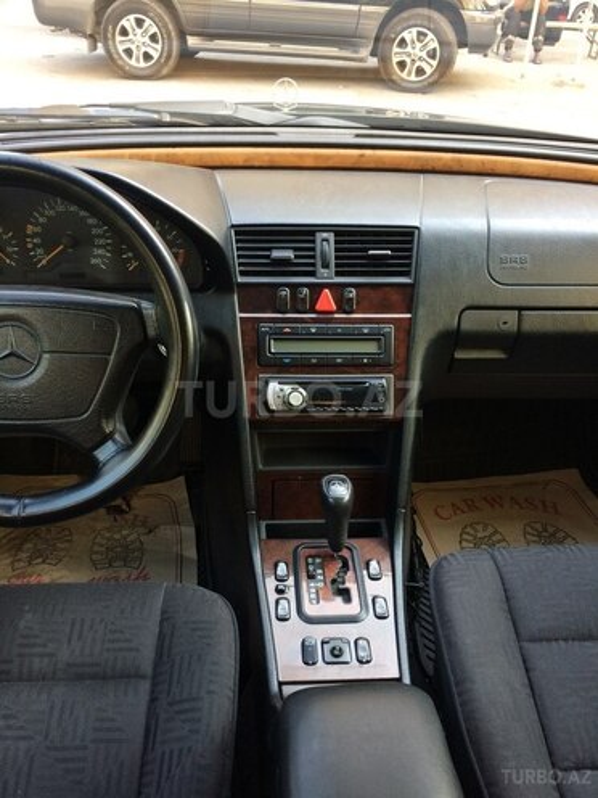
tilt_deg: -33.6
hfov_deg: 48.2
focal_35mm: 29
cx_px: 299
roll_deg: +2.4
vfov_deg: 61.7
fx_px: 668
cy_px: 399
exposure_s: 1/33
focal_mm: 4.15
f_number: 2.2
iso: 40
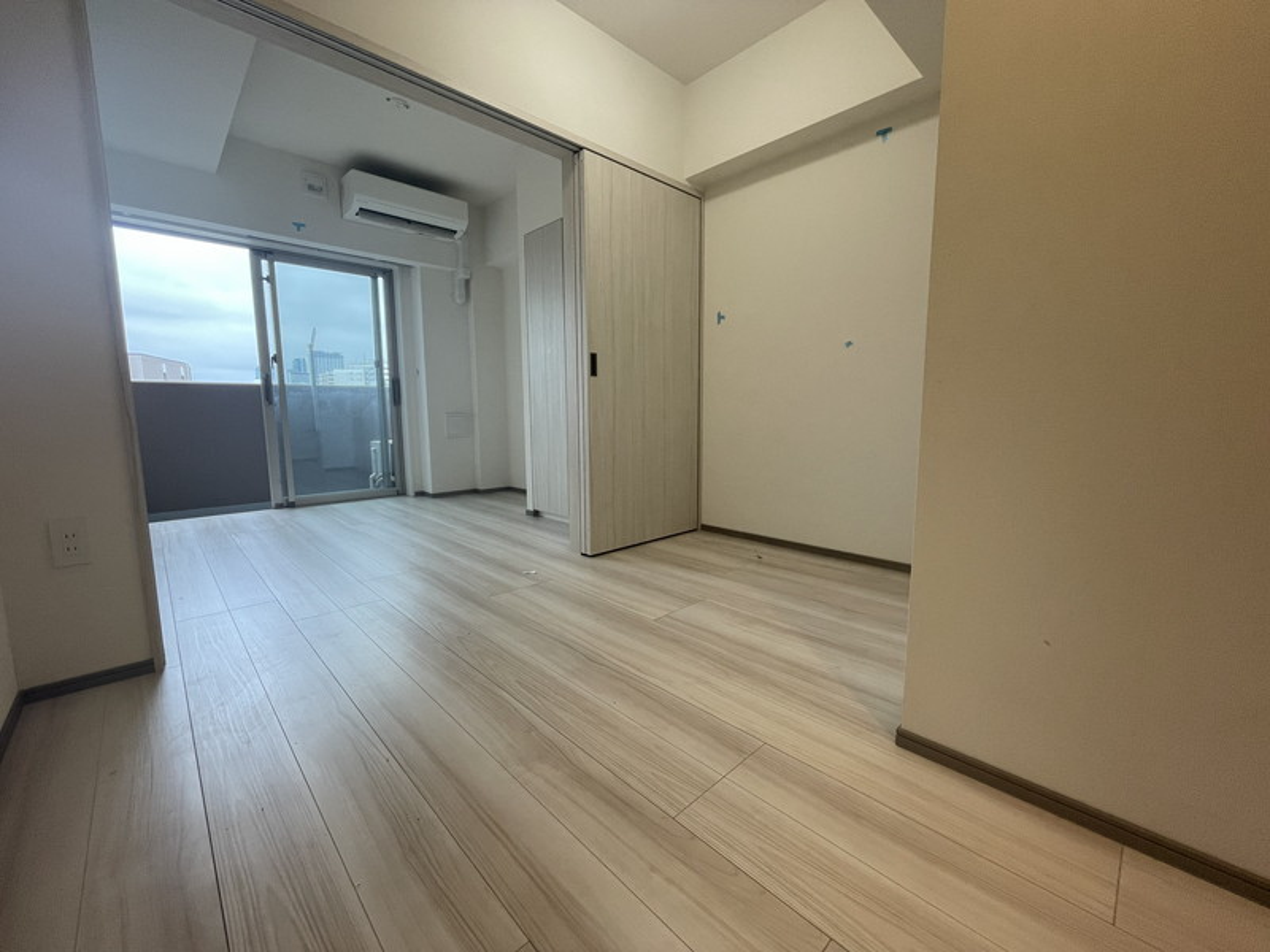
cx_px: 635
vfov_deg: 85.7
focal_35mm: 14
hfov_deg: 102.1
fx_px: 514
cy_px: 476
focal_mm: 1.55
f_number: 2.4
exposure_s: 1/100
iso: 50
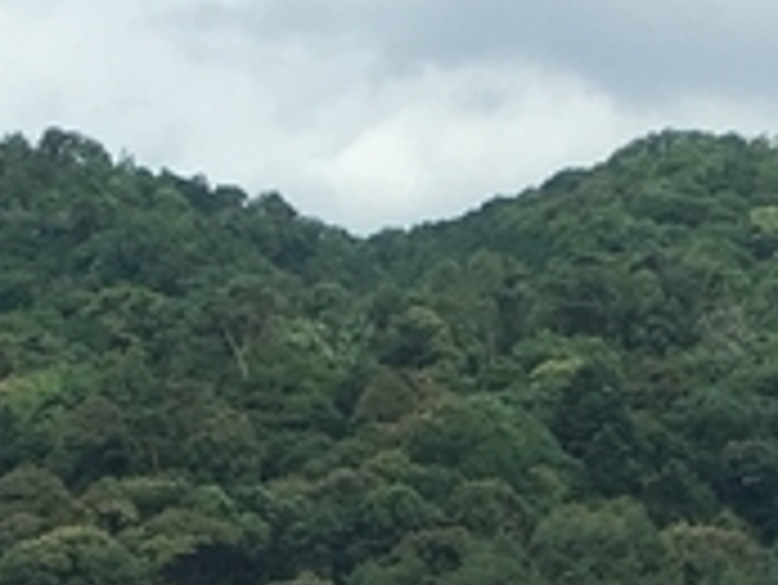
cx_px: 297
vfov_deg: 7.1
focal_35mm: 201
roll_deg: +0.0
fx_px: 4521
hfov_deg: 9.8
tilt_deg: -0.7
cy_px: 1202
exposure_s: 1/1479
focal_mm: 4.15
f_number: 2.2
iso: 25
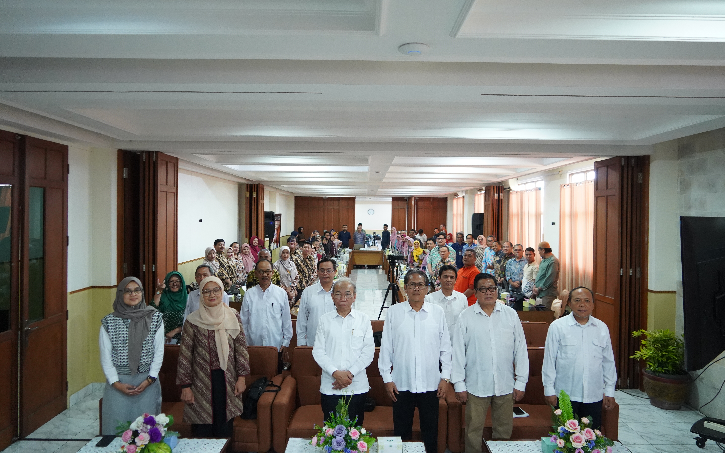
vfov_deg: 49.3
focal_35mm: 25
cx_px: 368
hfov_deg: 72.5
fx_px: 494
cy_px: 216
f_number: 4
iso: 6400
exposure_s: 1/100
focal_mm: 24
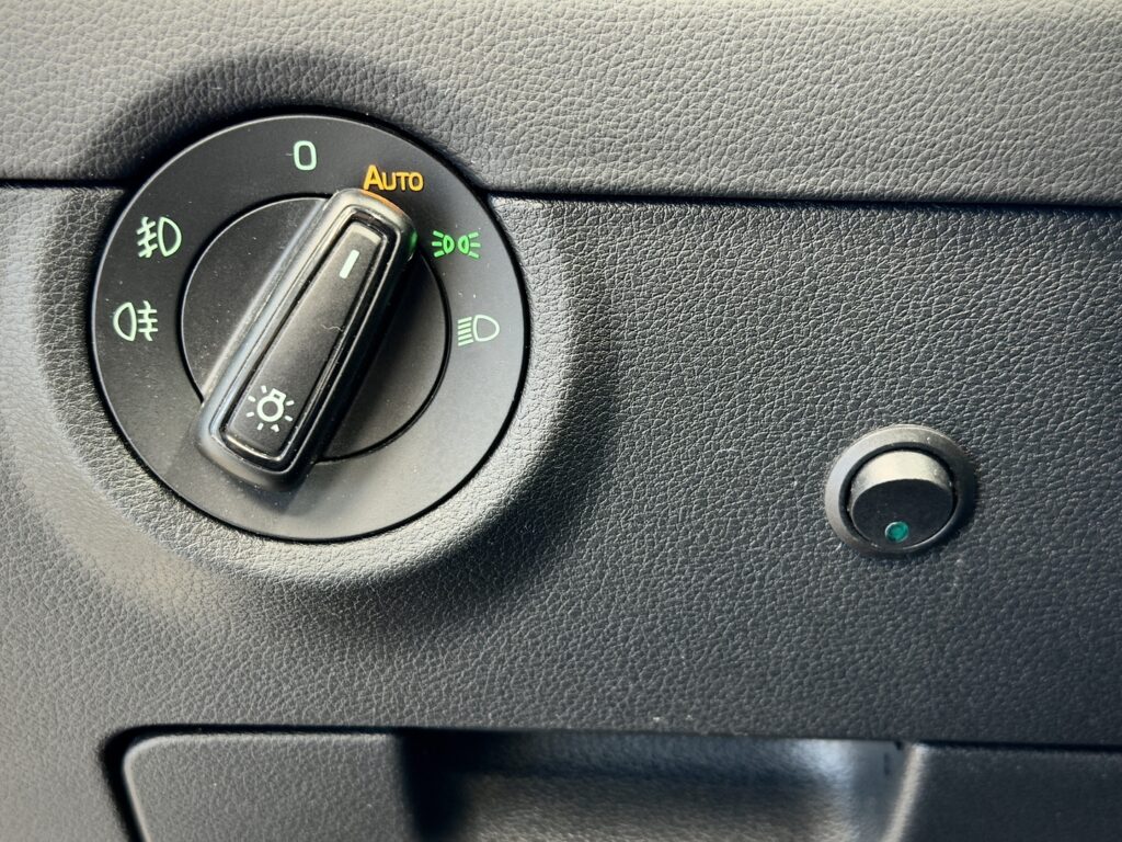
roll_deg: -0.9
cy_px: 421
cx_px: 561
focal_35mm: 48
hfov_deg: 39.7
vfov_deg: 30.3
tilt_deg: -15.9
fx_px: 1556
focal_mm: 6.76
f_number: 1.78
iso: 500
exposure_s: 1/25
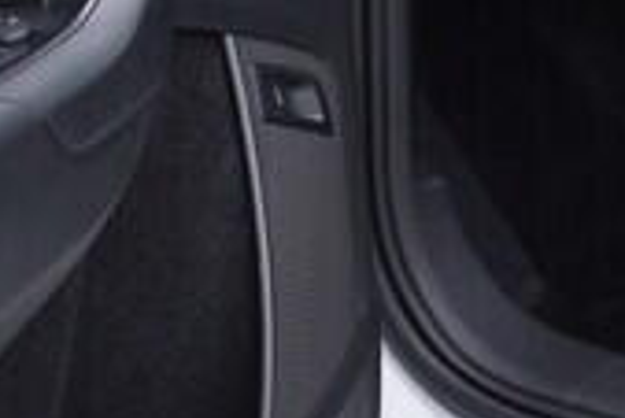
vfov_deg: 6.1
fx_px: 3788
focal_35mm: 218
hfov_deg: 9.3
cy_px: -516
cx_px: 699
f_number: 3.2
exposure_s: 1/50
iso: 125
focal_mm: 24
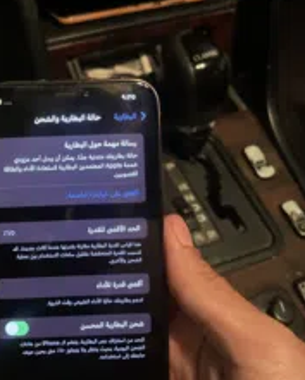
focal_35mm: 46
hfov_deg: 32.3
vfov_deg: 40.0
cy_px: 139
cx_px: 83
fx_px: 519
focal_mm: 4.2
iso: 1000
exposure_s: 1/15
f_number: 1.6
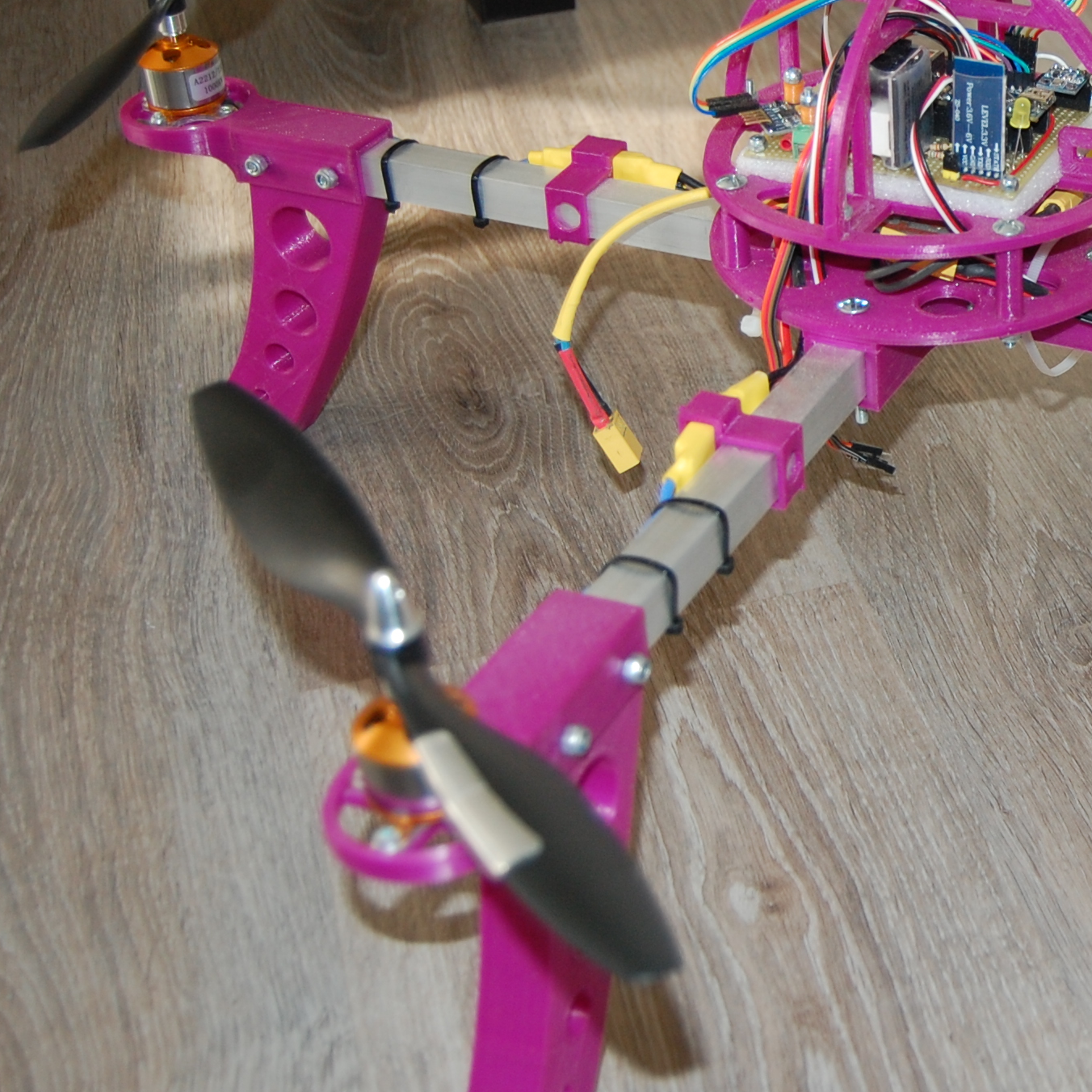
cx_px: 1128
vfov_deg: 25.1
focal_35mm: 68
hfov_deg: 24.1
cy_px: 304
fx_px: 2427
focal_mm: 24
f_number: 4
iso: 400
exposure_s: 1/60
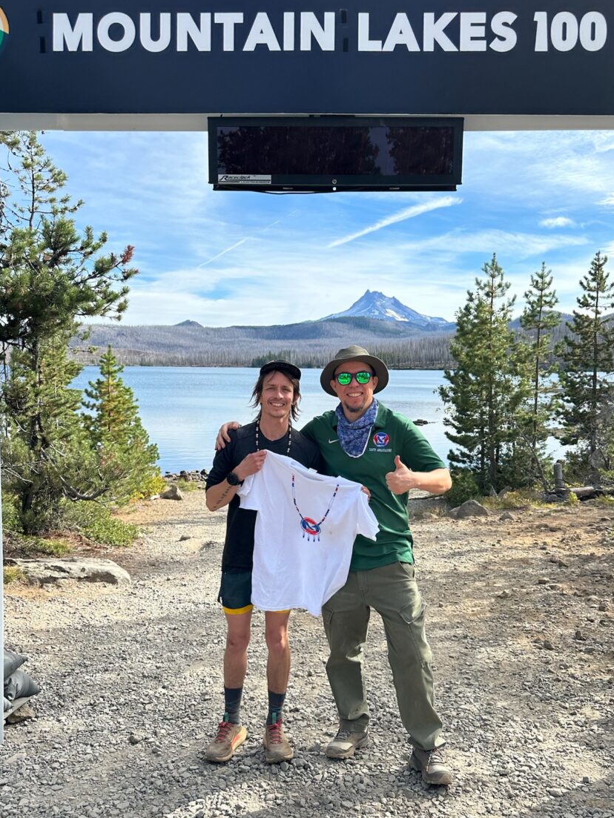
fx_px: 685
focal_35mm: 29
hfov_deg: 48.2
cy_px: 439
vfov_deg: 61.6
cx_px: 323
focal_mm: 6.86
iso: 80
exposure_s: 1/2660
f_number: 1.78
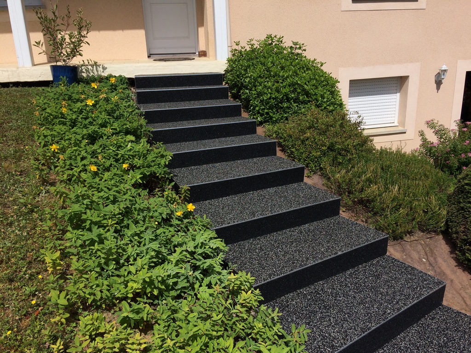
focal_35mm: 29
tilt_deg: -16.9
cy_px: 176
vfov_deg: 48.2
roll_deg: +3.1
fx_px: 395
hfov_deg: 61.7
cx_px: 236
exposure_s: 1/4566
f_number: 2.2
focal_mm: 4.15
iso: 40
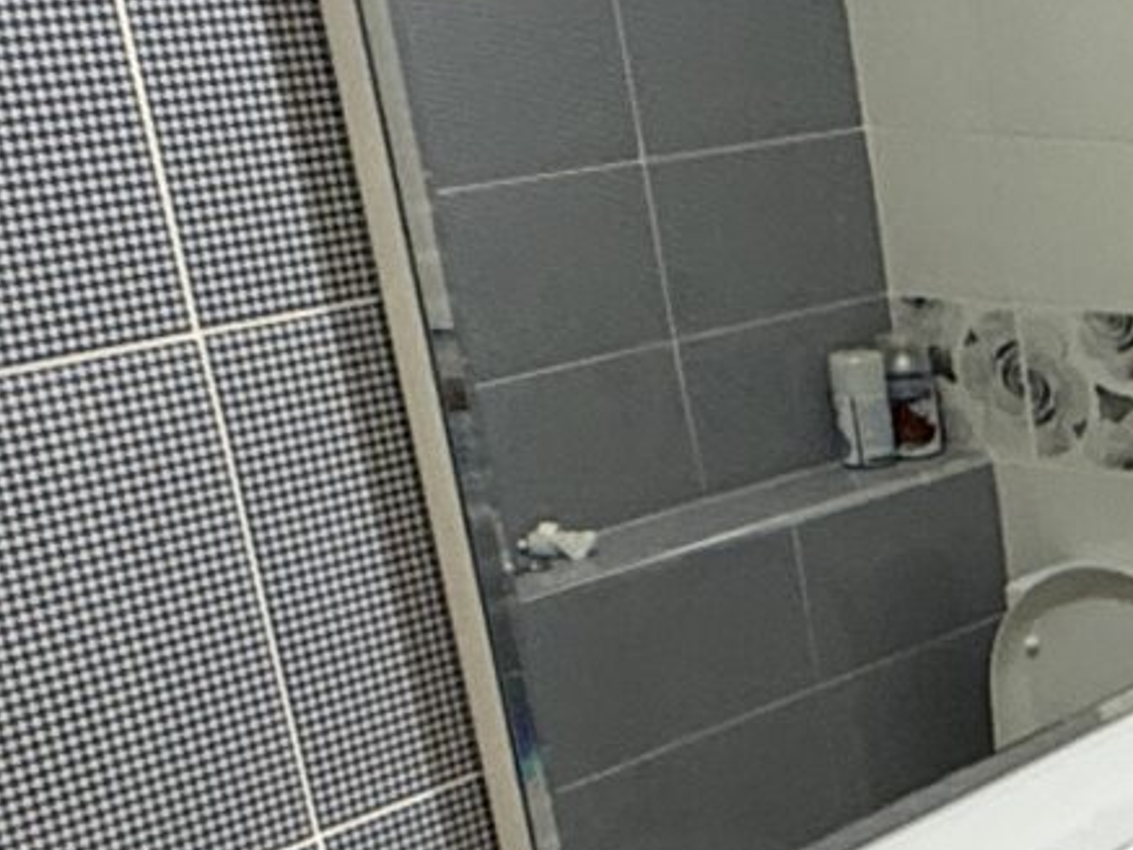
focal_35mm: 82
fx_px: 2685
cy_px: 764
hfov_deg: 18.6
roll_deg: -0.3
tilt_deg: -19.4
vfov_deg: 17.7
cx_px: 2030
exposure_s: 1/50
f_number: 2.2
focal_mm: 2.22
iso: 400
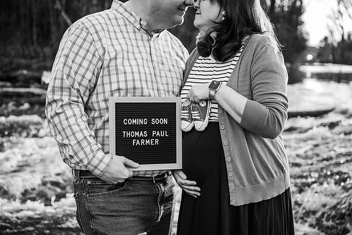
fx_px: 469
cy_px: 118
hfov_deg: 41.1
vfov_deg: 28.1
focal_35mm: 48
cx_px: 176
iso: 125
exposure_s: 1/200
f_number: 3.2
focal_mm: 48
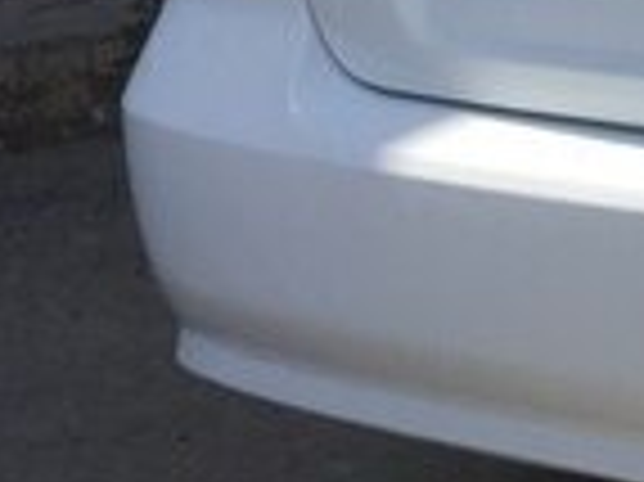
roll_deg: +1.6
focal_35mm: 134
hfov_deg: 12.8
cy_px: -34
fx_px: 2491
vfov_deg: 10.9
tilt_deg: -12.4
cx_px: 1297
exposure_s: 1/1980
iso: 32
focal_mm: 4.15
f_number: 2.2
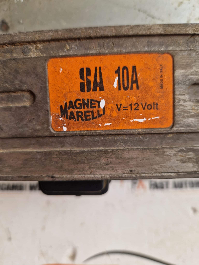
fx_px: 176
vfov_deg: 73.9
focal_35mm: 23
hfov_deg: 58.9
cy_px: 132
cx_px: 100
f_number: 1.8
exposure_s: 1/100
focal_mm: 5.4
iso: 50
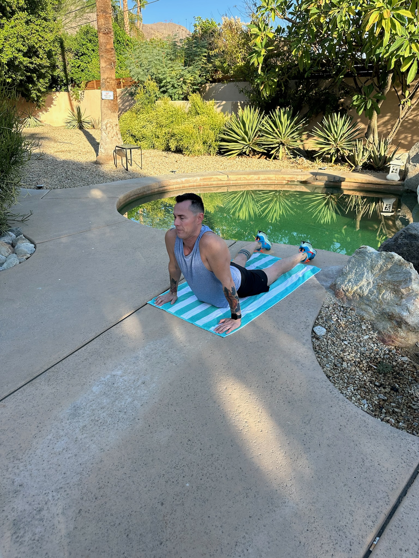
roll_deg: +1.7
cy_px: 279
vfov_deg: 71.6
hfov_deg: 56.8
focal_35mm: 24
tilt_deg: -23.1
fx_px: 387
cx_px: 210
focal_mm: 6.86
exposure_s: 1/1062
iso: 80
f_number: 1.78
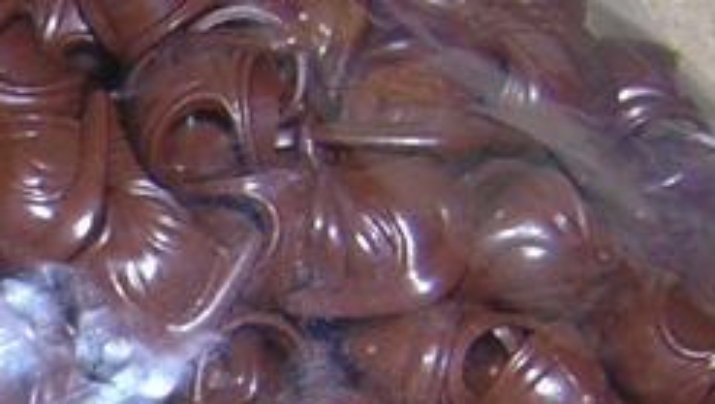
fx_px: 3094
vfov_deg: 7.4
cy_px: 419
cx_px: -93
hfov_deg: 12.9
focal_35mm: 163
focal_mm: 4.7
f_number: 5.2
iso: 100
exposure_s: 1/60.1
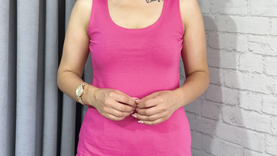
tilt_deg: -6.2
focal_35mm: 70
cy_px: 38
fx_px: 514
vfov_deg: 17.1
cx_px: 138
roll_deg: -2.3
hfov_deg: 30.2
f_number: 1.78
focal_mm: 6.86
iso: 80
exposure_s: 1/100
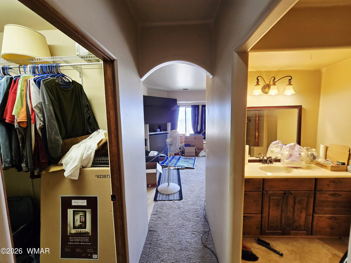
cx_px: 176
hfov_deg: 106.2
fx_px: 132
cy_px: 132
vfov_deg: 89.9
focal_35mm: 13
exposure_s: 1/60.2
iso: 125
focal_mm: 2.2
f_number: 2.2
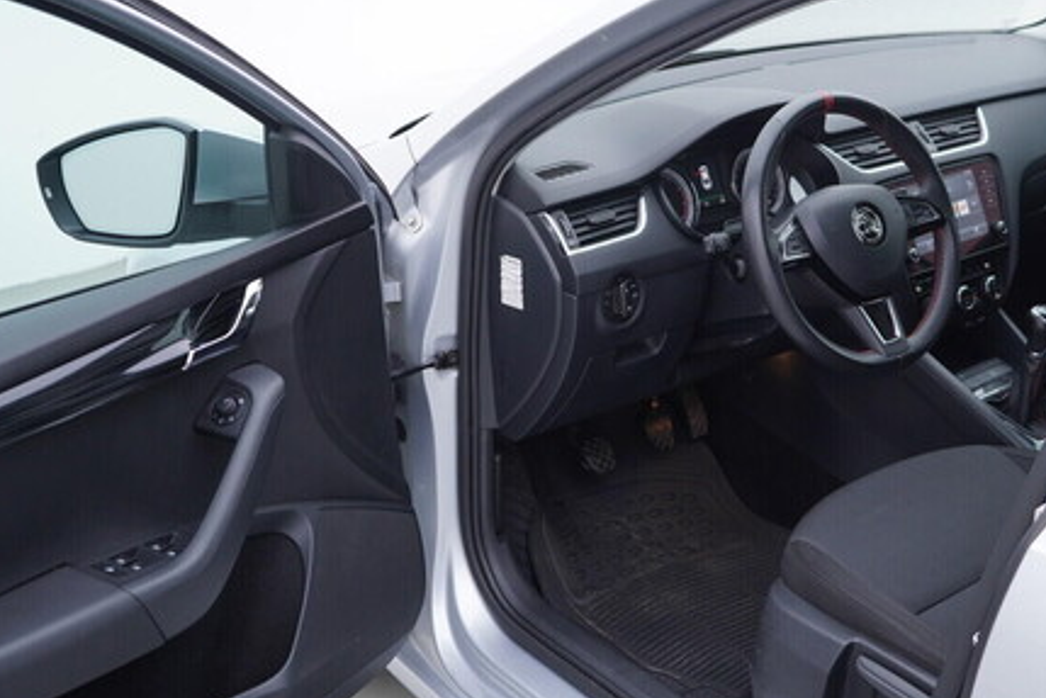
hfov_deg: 42.5
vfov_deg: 29.2
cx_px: 642
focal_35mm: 46
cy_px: 298
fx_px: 1337
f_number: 3.2
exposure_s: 1/50
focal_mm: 24
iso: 125
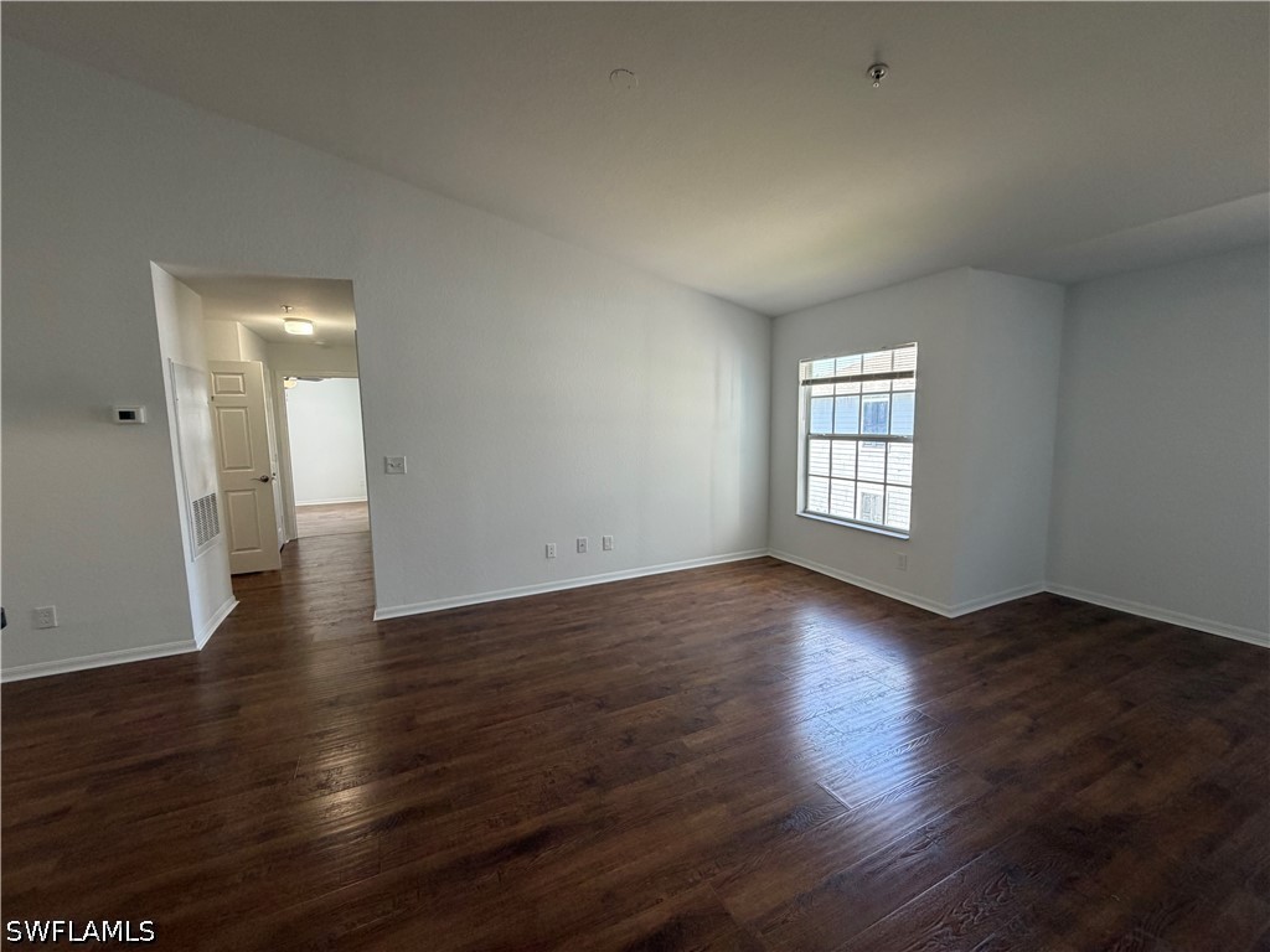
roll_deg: +1.1
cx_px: 635
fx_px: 514
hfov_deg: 102.1
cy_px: 476
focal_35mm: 14
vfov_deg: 85.7
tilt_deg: -6.9
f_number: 2.2
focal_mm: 2.22
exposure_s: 1/121
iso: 200
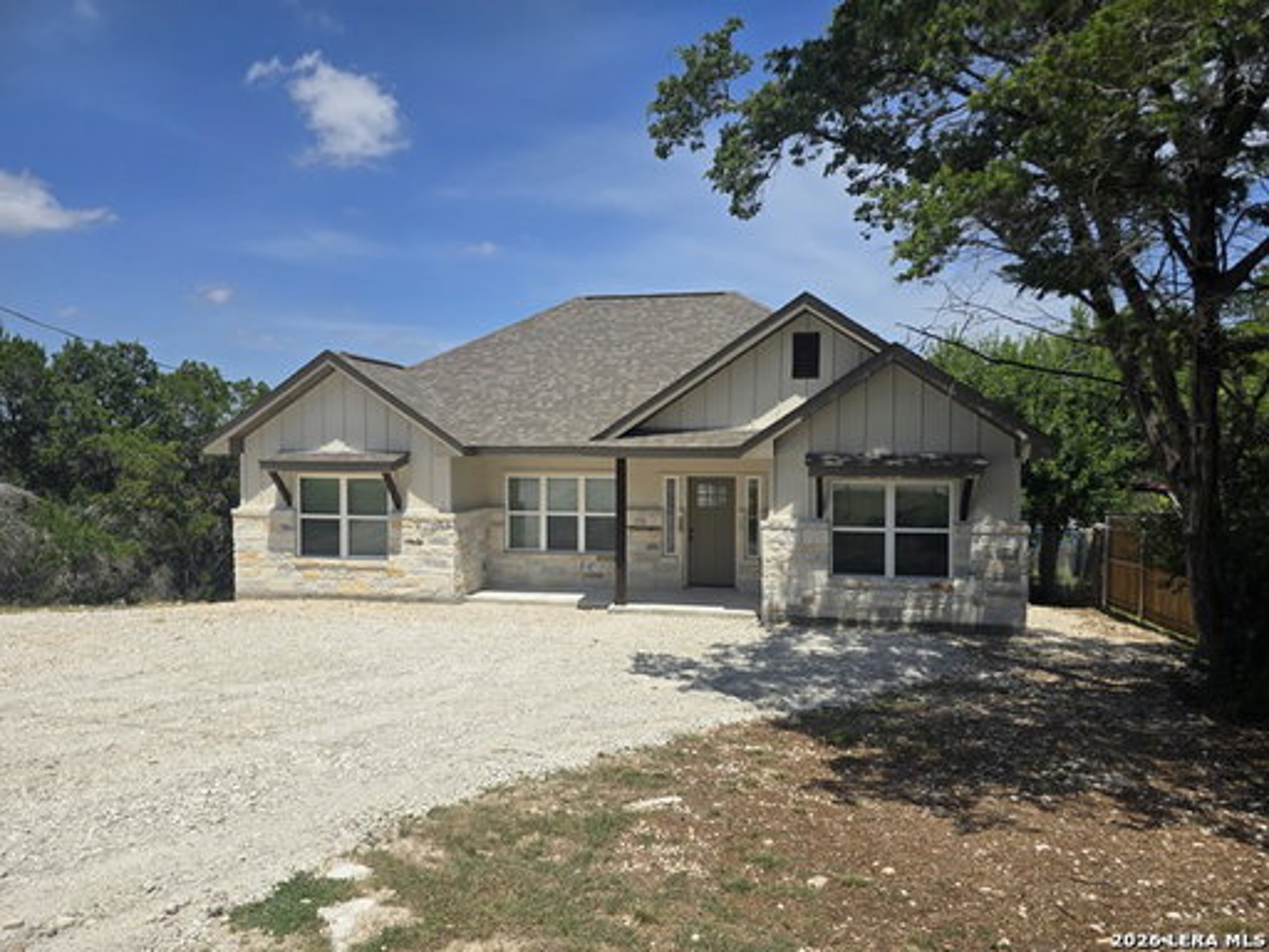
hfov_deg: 73.9
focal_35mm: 23
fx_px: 843
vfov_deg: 58.9
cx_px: 634
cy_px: 476
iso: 12
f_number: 1.7
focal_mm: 6.3
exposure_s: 1/1154
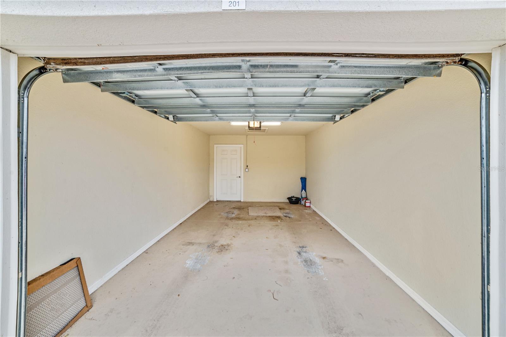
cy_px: 168
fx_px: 197
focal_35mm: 14
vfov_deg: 81.2
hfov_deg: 104.2
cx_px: 253
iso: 160
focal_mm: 14
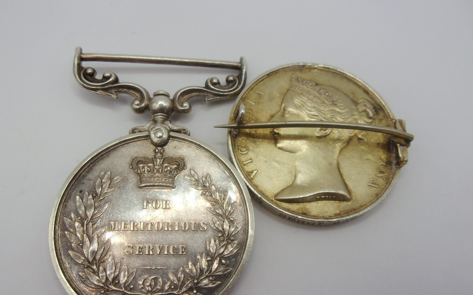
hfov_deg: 62.9
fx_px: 387
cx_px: 237
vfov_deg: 41.7
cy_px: 167
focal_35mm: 30
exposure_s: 1/180
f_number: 3.9
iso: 80
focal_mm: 5.1
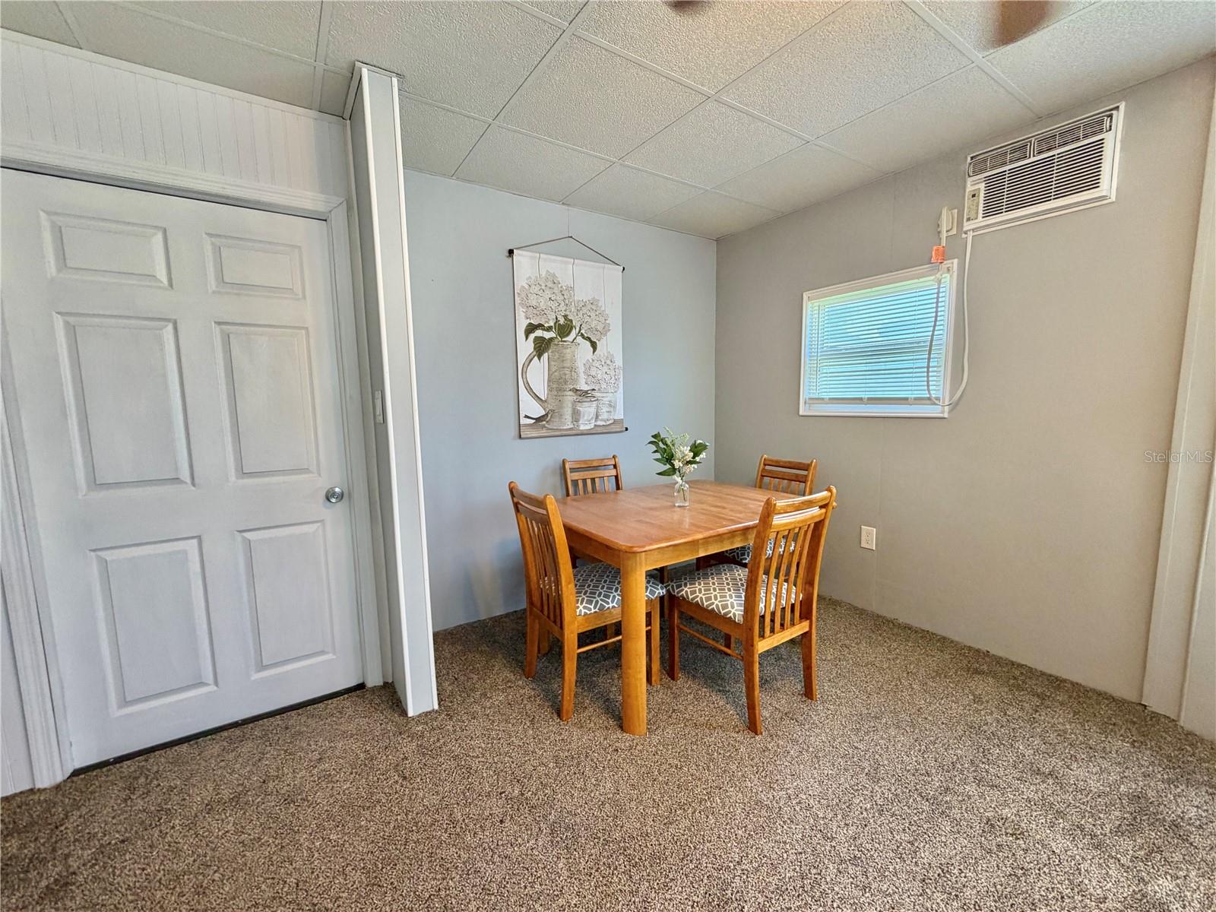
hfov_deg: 102.1
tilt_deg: -6.4
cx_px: 608
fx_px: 492
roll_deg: +1.7
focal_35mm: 14
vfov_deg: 85.7
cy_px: 456
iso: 200
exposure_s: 1/120
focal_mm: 2.22
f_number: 2.2
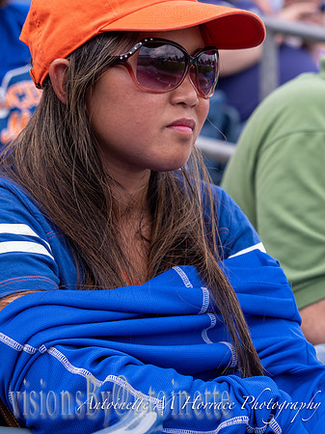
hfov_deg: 9.3
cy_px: 217
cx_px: 162
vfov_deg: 12.4
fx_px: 2005
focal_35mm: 160
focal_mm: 80
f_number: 5.6
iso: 800
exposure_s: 1/800
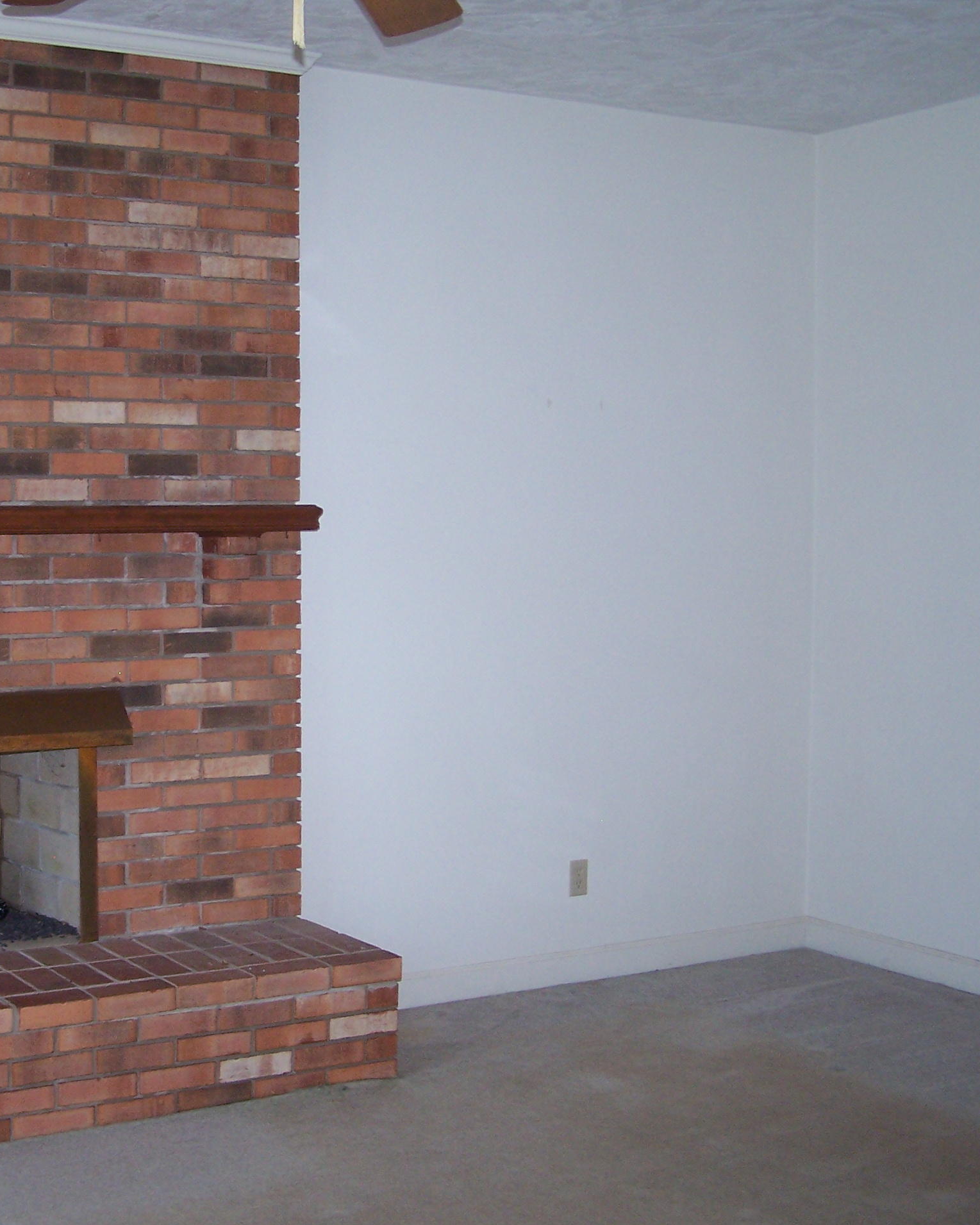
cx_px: 276
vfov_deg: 37.3
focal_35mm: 50
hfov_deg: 29.9
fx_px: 1813
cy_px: 609
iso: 140
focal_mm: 6.3
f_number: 2.8
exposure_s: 1/60
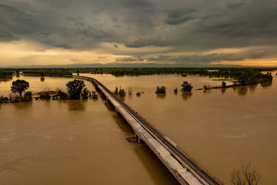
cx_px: 147
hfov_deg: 71.5
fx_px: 192
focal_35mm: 25
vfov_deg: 51.2
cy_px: 97
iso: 100
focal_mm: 8.38
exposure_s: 1/400
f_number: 2.8
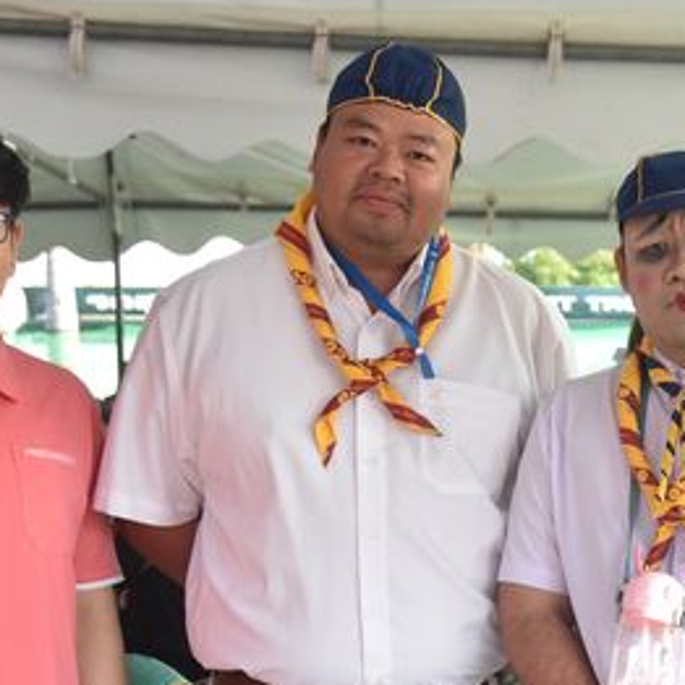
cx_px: 735
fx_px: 2037
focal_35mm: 91
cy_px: 502
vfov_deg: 19.0
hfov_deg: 18.4
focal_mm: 34
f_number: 4
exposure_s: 1/500
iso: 1600
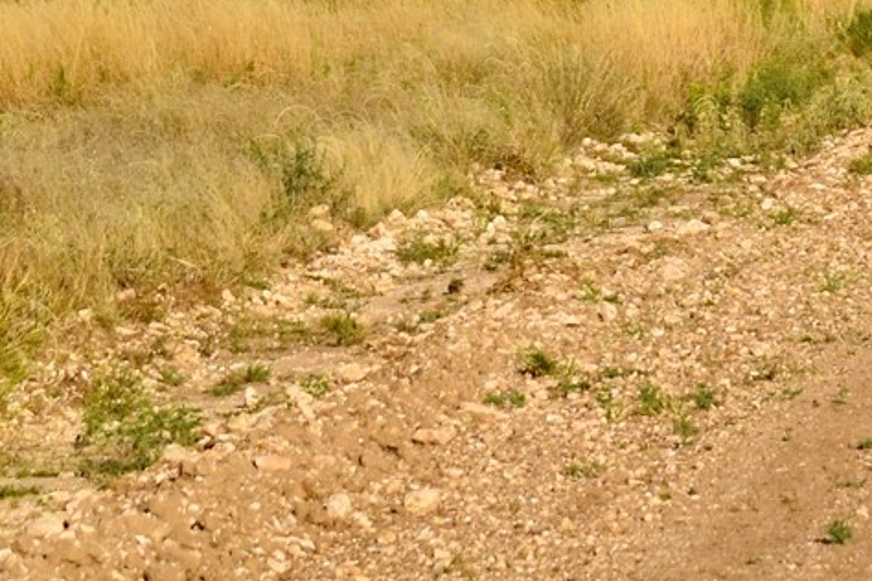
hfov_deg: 5.4
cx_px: 1172
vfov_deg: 3.6
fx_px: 9162
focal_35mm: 378
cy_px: -342
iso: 100
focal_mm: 55
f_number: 9
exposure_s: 1/320
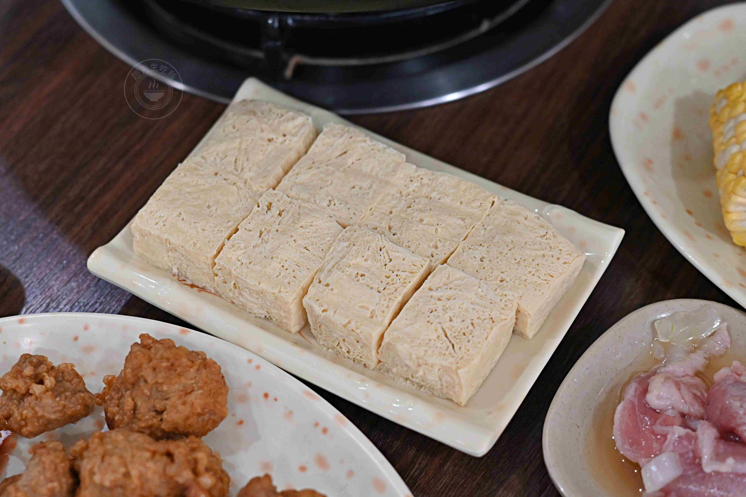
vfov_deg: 18.2
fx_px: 1554
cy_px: 248
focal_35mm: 75
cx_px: 373
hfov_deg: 27.0
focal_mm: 50
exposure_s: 1/200
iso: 800
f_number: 3.2
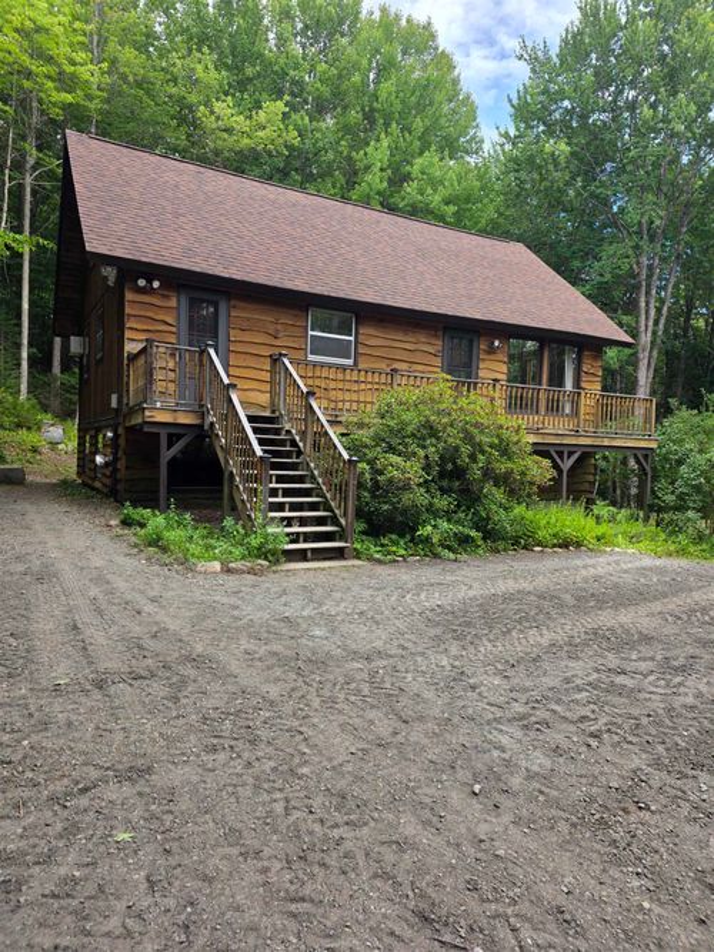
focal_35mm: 23
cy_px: 476
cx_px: 357
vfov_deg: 73.9
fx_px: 633
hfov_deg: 58.9
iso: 32
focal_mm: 6.25
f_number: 1.7
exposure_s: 1/359
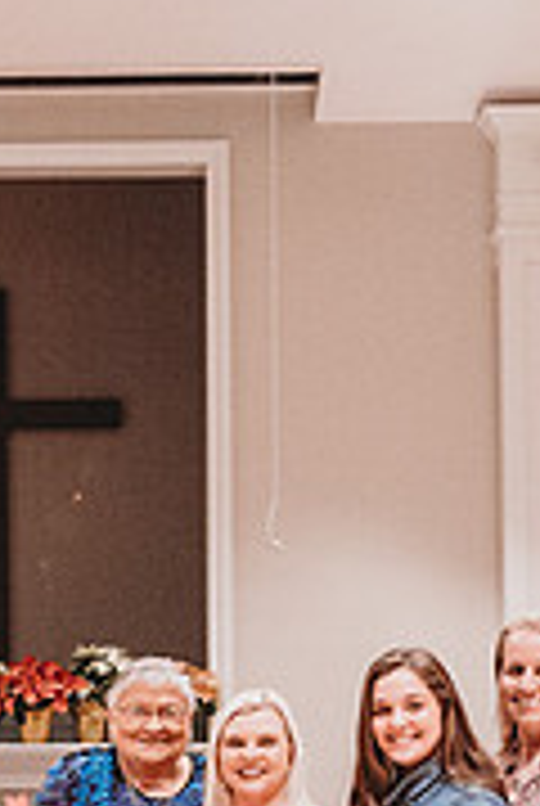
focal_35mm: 97
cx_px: -63
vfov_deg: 20.3
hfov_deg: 13.8
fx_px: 2174
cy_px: 813
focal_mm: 30
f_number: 4
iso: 6400
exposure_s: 1/200
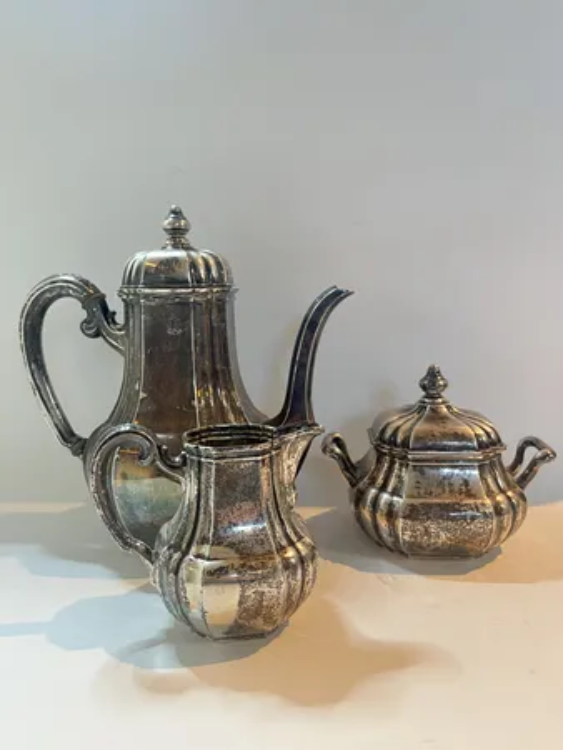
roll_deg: +1.9
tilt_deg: -8.8
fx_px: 563
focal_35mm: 26
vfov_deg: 67.3
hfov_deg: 53.1
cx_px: 282
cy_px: 375
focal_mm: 5.1
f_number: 1.6
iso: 125
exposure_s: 1/50
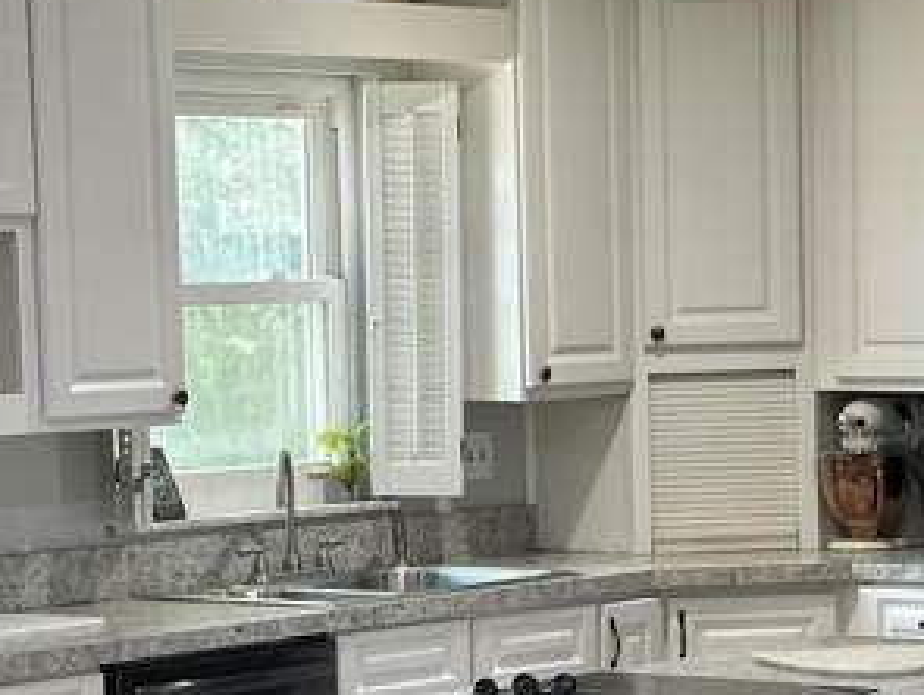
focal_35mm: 130
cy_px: 692
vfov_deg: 11.3
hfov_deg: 15.1
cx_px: 601
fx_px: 3474
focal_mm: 6.86
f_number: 1.78
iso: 160
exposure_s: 1/60
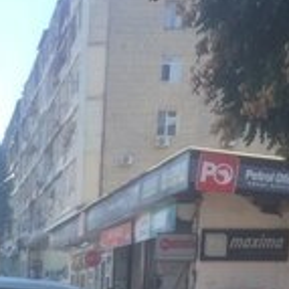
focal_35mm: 89
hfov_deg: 18.4
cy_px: 455
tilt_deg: -11.8
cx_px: -63
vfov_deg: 17.3
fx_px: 841
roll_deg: -1.7
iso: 32
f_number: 2.2
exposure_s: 1/395
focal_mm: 4.15
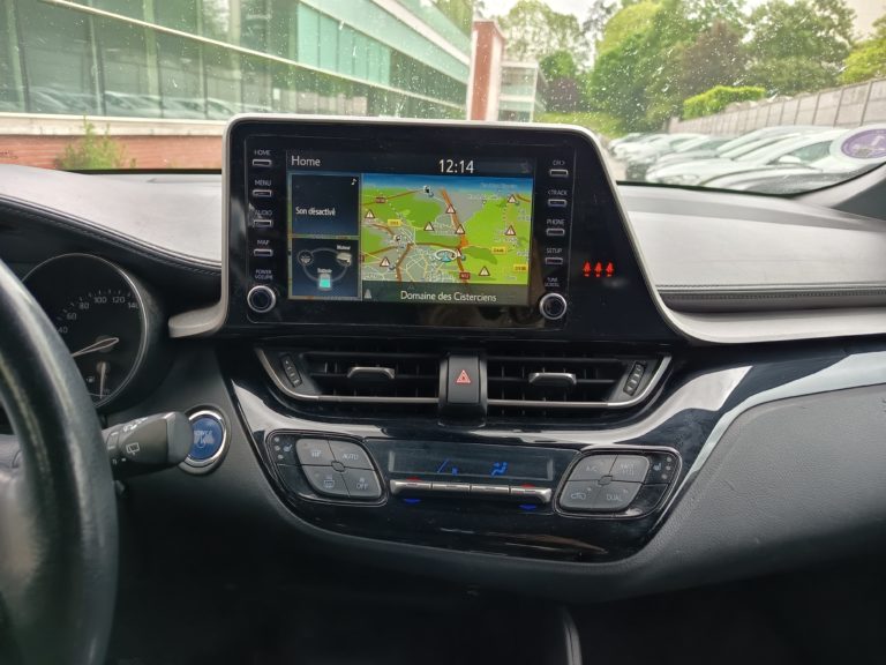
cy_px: 332
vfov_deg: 56.8
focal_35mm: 24
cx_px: 443
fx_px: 614
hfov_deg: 71.6
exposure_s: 1/100
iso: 223
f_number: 1.7
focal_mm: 5.24
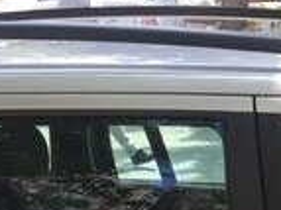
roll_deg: -1.8
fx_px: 1087
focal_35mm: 134
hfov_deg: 13.7
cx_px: 446
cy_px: 460
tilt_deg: -26.6
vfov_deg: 10.0
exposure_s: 1/229
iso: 32
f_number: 2.2
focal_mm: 4.15
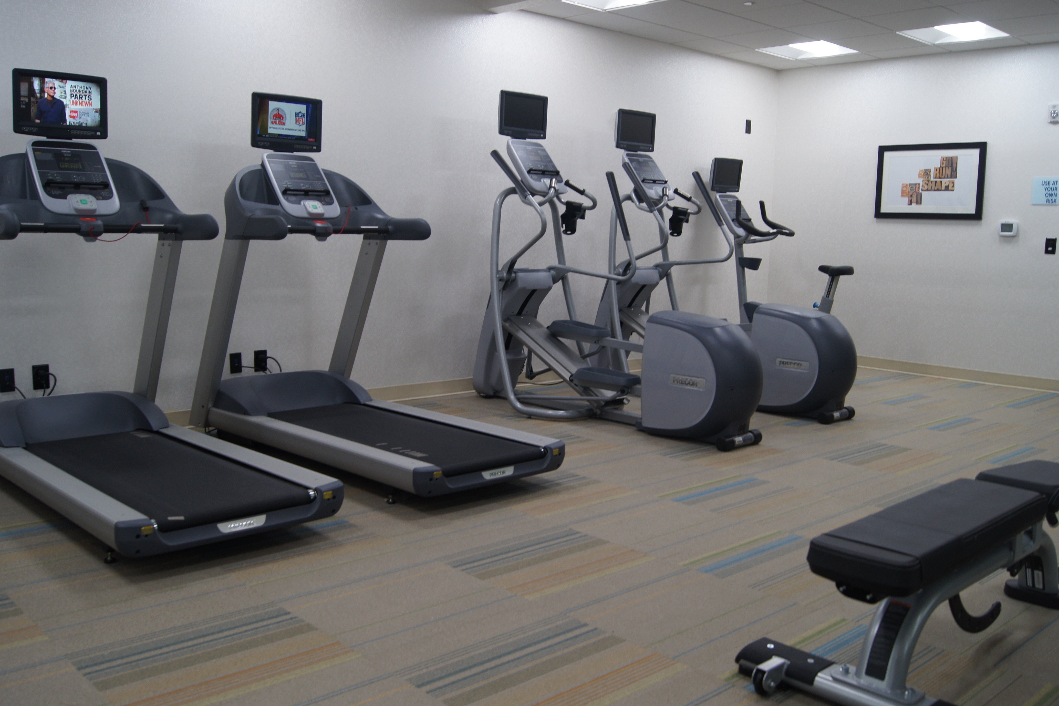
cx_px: 525
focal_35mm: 31
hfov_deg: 60.3
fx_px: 912
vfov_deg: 42.3
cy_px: 355
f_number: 5
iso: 200
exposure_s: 1/40
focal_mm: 20
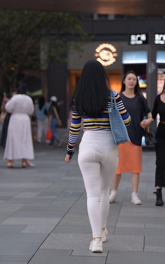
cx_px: 91
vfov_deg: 17.4
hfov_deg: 10.9
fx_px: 863
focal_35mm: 120
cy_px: 135
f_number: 3.5
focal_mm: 110
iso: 1250
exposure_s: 1/400
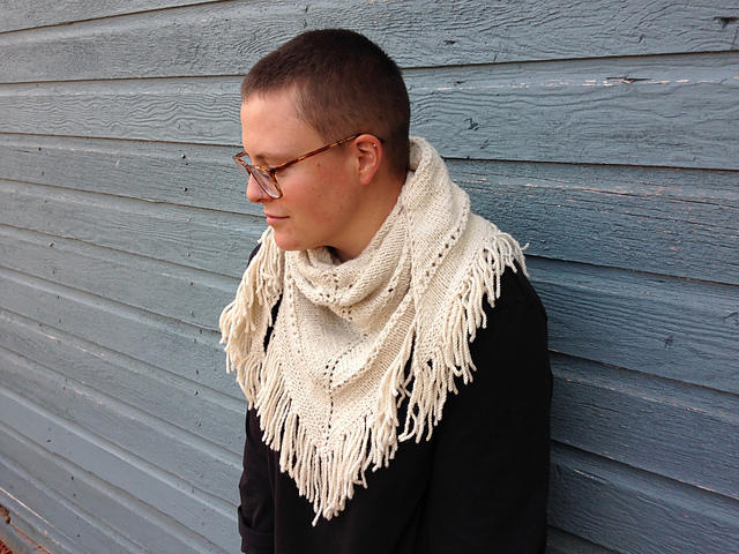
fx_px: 705
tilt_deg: -12.4
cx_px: 370
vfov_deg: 42.9
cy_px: 277
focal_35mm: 33
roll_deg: -1.5
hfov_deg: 55.4
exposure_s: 1/298
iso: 50
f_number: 2.4
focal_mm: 4.12
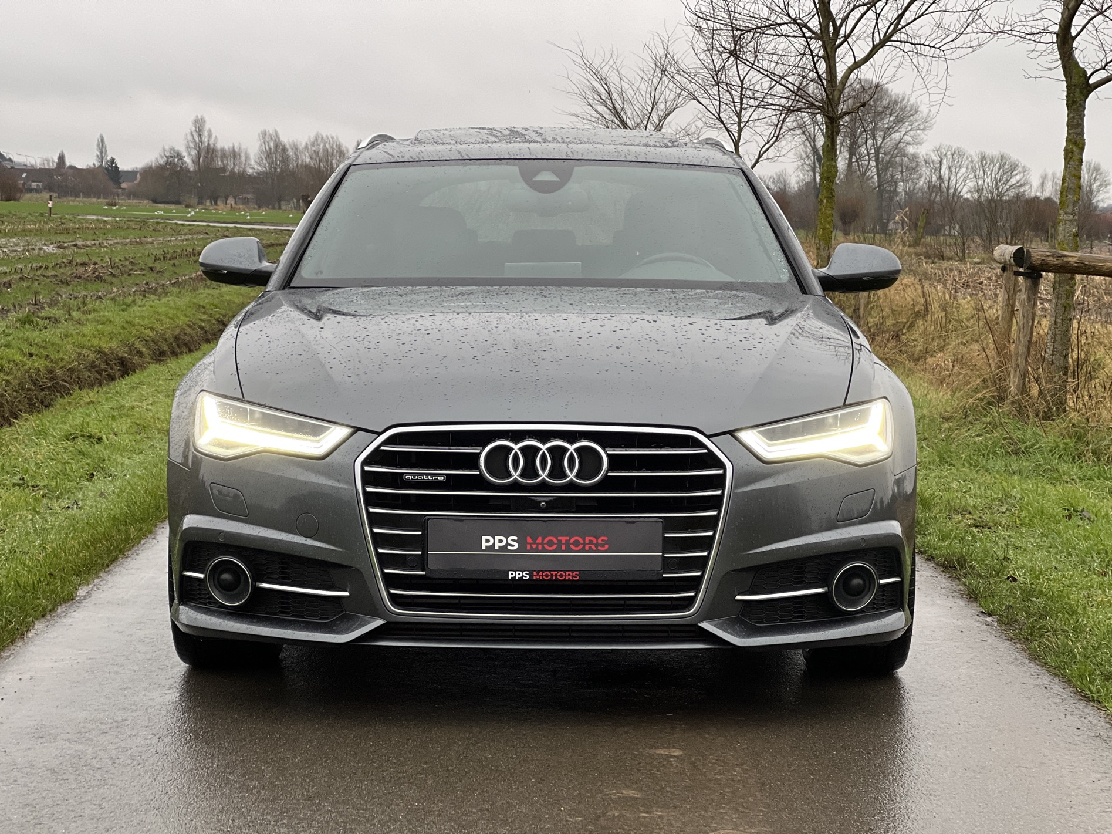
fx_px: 2473
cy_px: 417
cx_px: 556
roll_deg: -2.1
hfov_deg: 25.3
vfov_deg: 19.1
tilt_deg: -4.8
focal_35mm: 77
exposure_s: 1/121
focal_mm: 9
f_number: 2.8
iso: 160
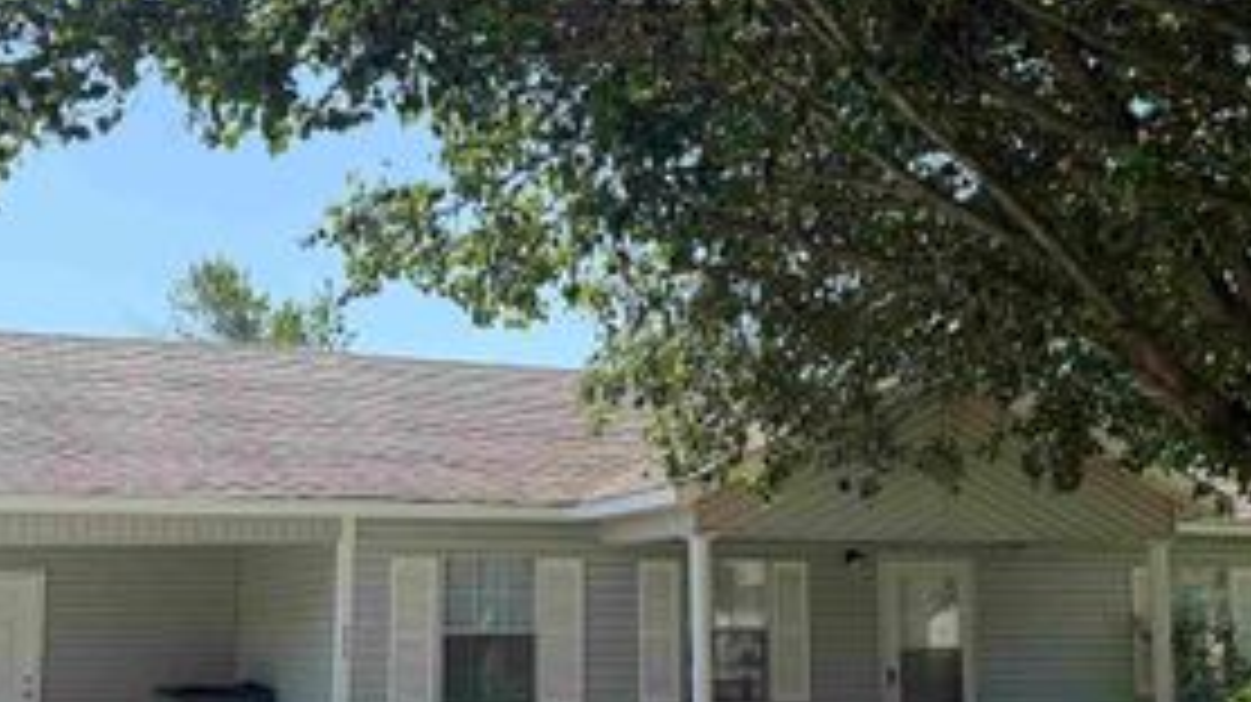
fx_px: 1558
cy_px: 421
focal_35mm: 47
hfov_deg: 43.7
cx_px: 675
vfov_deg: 25.3
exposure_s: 1/2370
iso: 100
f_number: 1.78
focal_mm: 6.76
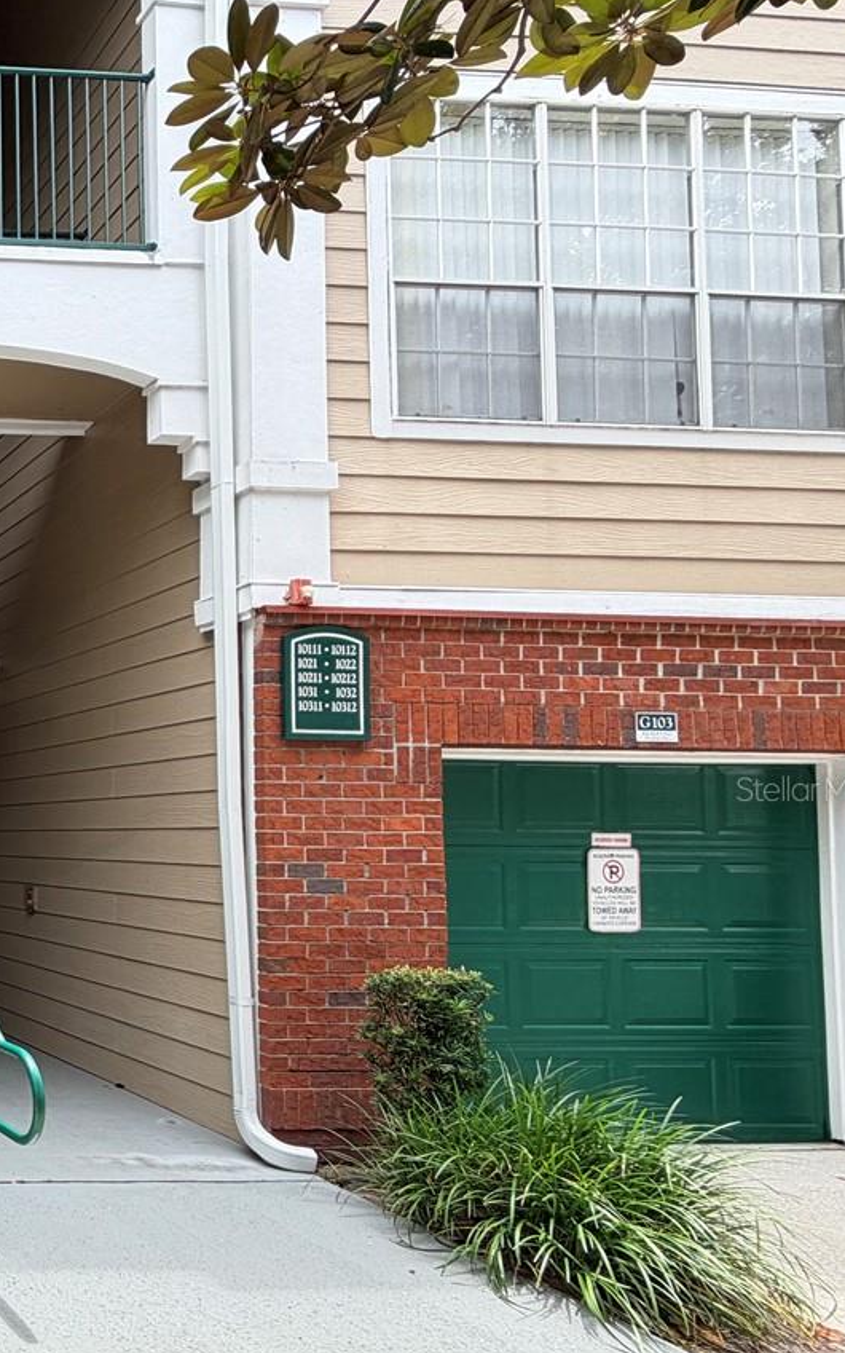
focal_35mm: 28
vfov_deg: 66.0
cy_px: 788
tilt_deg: +2.0
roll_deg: -0.2
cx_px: -389
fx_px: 1032
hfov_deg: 29.4
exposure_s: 1/231
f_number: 2.2
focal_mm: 2.22
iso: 40
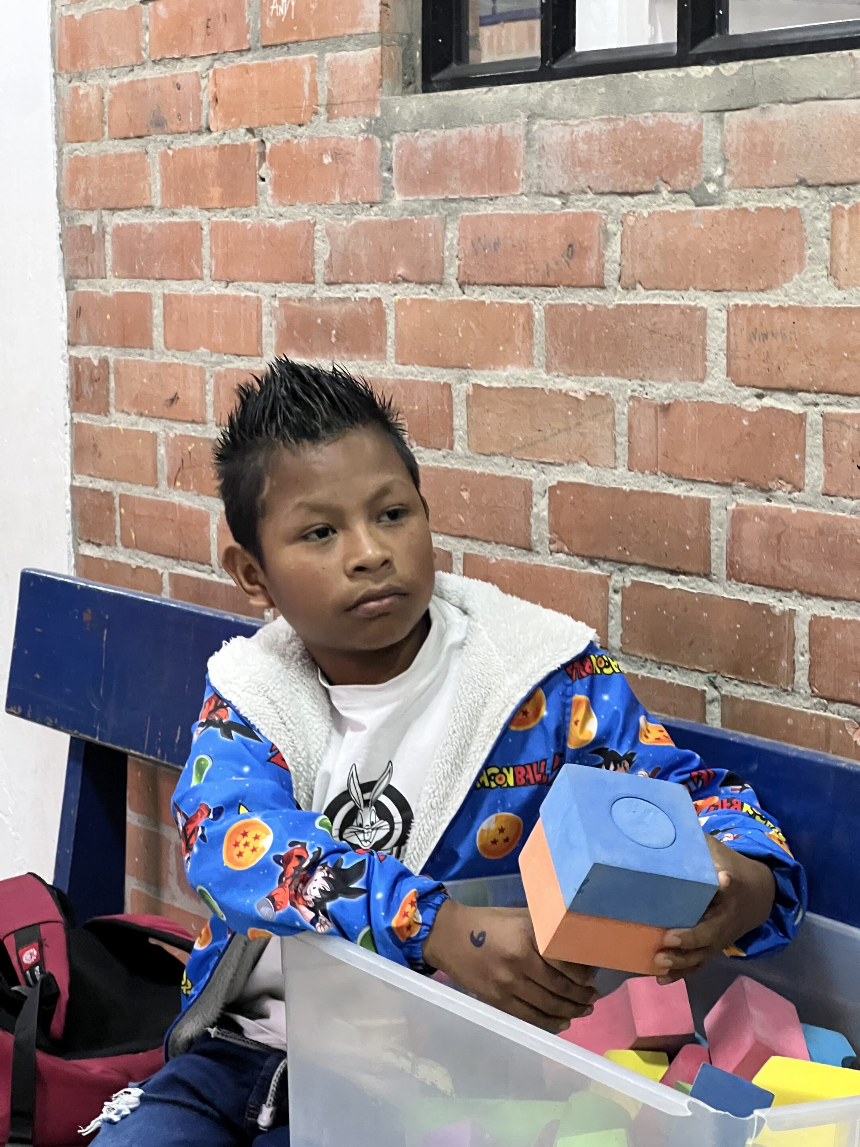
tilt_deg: -7.1
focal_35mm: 77
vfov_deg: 25.3
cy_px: 574
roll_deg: +1.4
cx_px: 430
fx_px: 2551
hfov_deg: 19.1
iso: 800
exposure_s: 1/60
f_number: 2.8
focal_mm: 9
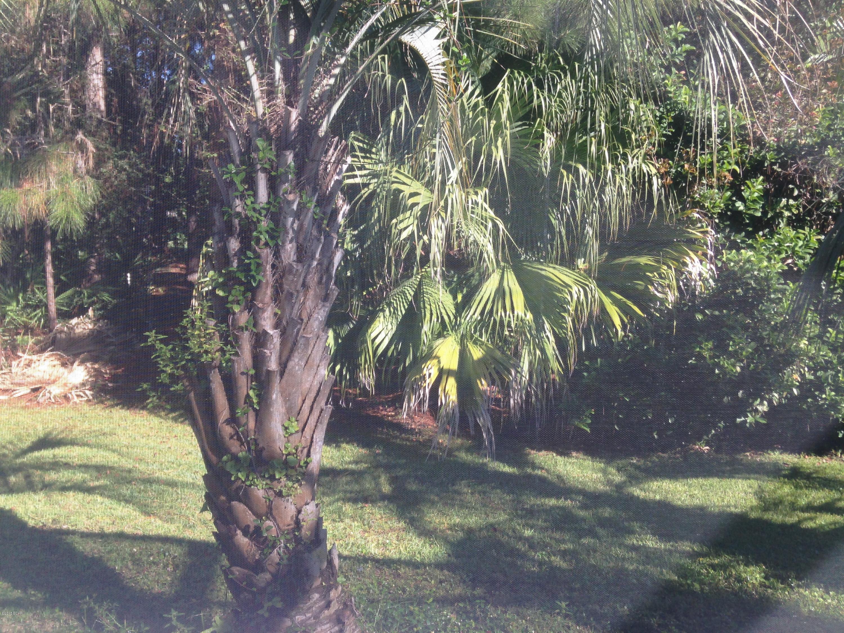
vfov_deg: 42.9
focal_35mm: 33
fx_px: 805
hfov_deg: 55.4
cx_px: 422
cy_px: 316
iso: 50
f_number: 2.4
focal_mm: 4.12
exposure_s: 1/352
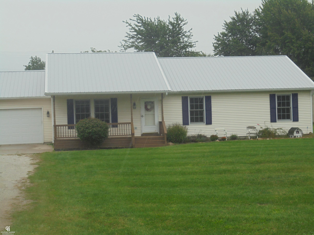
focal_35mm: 64
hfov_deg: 30.3
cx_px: 157
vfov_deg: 22.9
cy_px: 118
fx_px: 581
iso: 100
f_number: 5.6
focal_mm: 11.5
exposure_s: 1/160
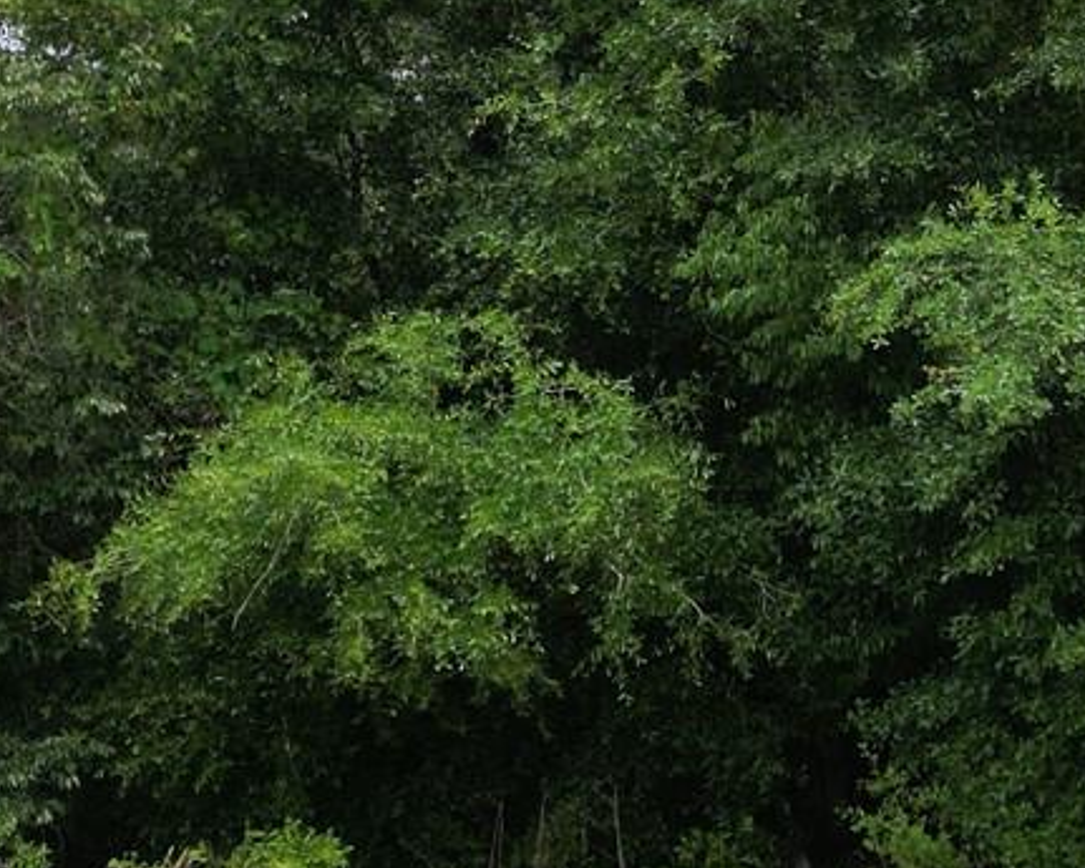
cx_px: 833
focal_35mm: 87
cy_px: 174
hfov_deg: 21.8
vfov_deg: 17.5
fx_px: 2794
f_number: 1.7
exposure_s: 1/3000
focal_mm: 6.72
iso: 100
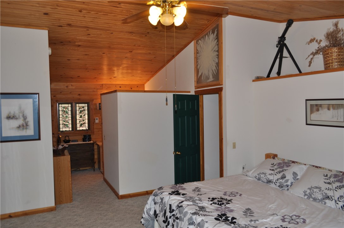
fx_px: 258
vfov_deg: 47.8
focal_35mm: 27
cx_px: 172
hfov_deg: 67.5
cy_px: 114
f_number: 5.6
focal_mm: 18
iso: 200
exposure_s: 1/30
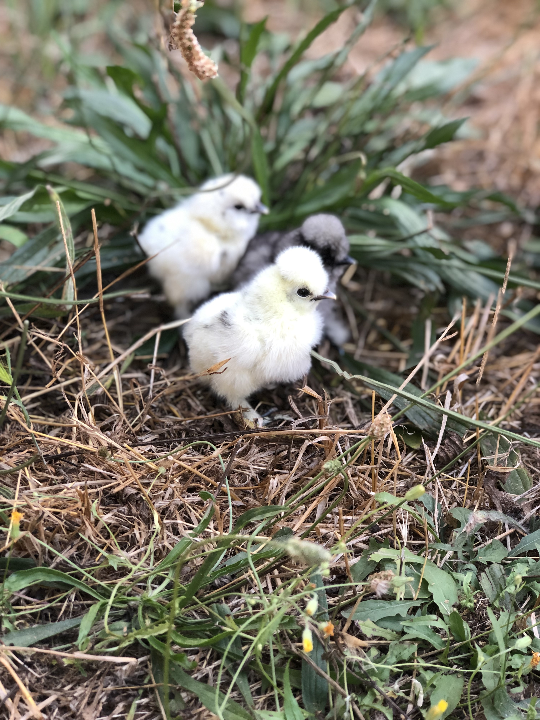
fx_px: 1186
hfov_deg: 25.7
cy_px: 360
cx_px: 270
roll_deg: -2.3
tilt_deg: -27.7
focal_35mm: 57
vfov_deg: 33.8
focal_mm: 6.6
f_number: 2.8
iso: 32
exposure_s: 1/30
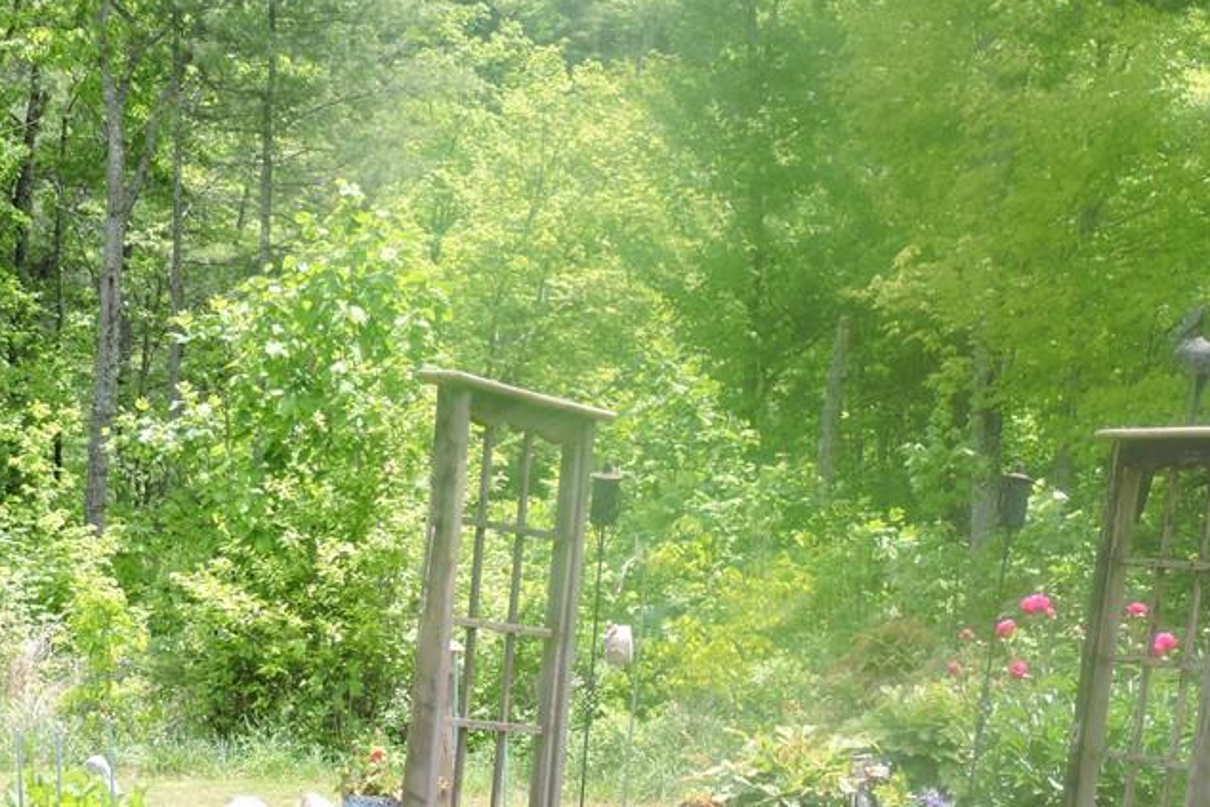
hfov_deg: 24.1
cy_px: 654
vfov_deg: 16.1
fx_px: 2824
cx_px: 803
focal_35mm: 84
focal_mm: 8.9
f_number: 3.6
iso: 100
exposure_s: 1/200
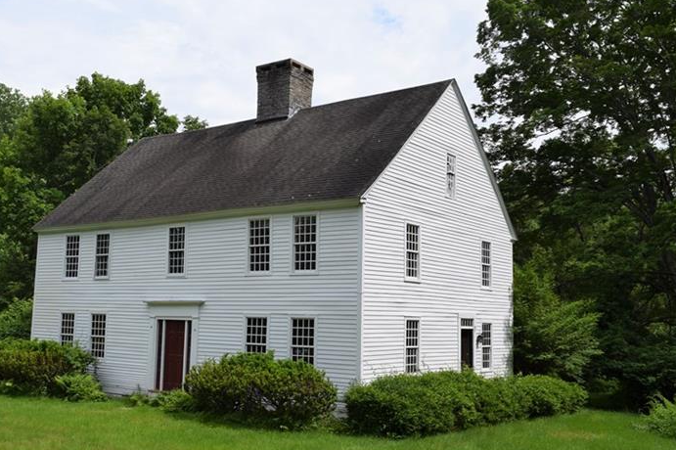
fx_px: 751
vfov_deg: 33.3
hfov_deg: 47.8
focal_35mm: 40
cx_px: 232
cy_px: 259
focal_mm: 18
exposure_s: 1/400
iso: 200
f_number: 10
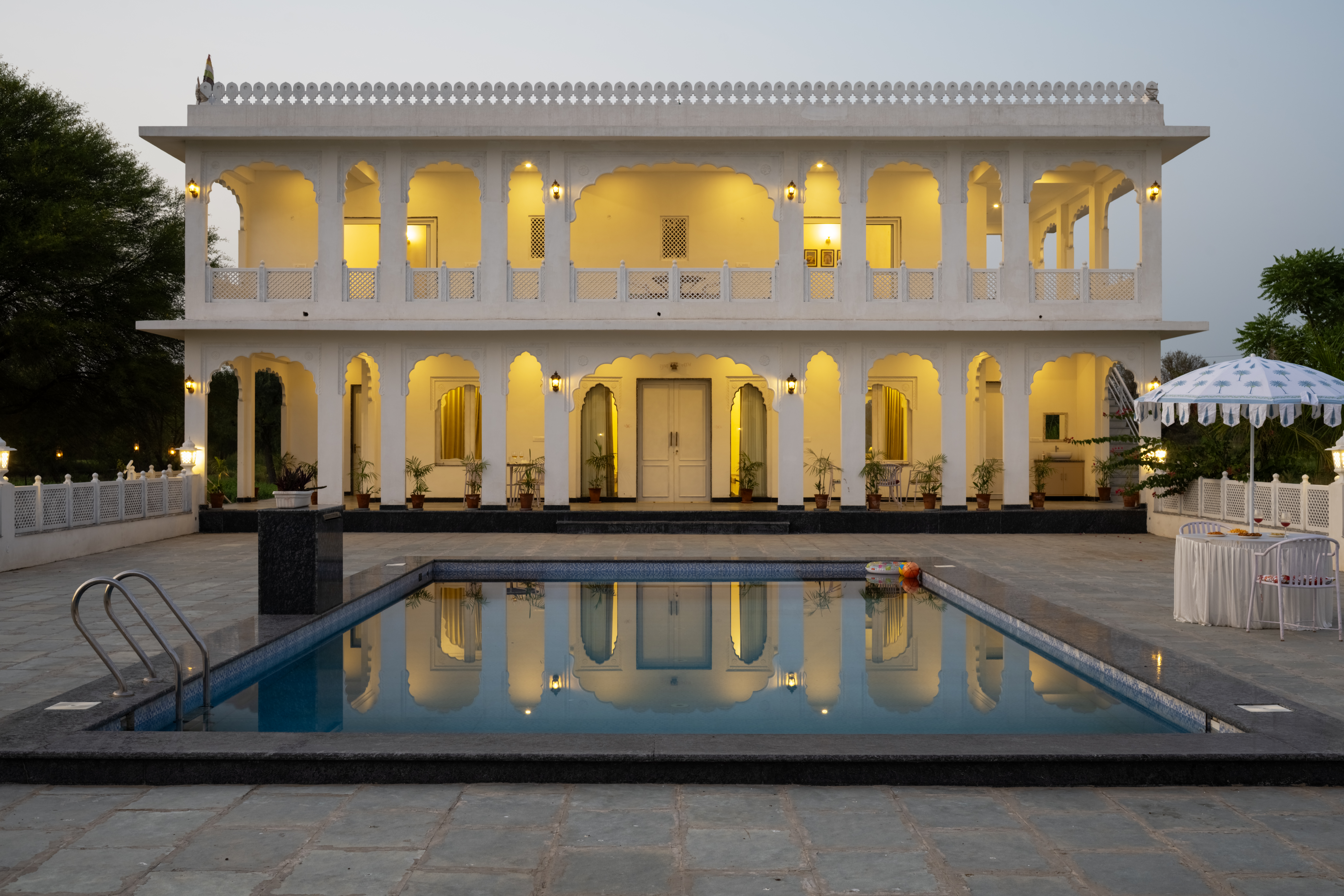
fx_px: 1419
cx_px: 672
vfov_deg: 35.1
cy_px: 448
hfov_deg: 50.7
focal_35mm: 38
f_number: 10
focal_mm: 38
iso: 125
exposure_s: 1/50
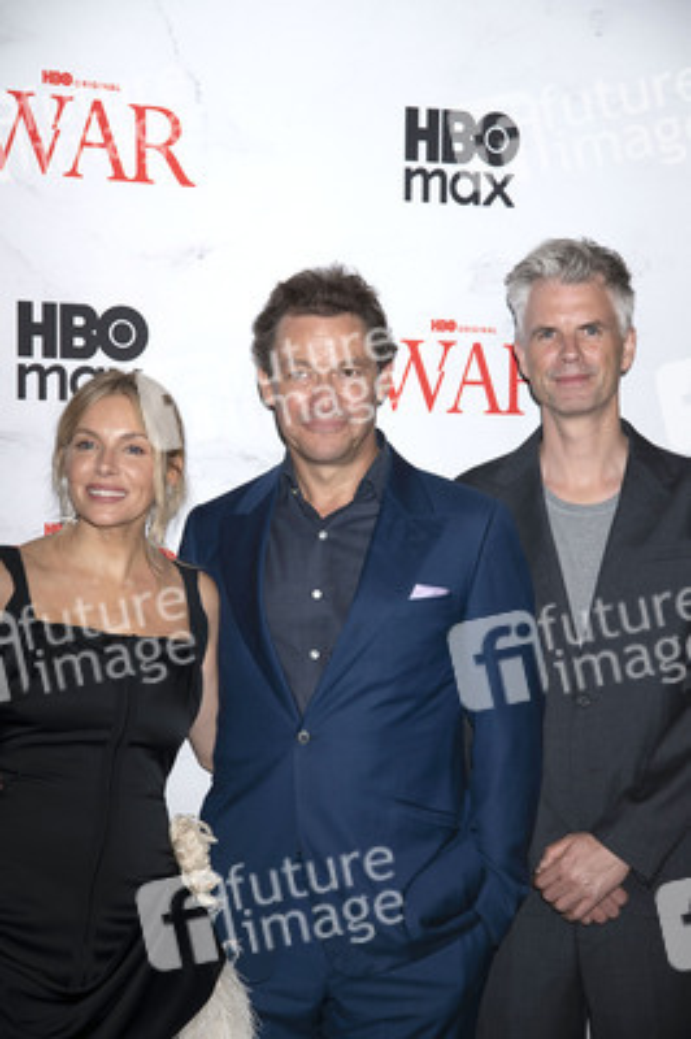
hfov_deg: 15.9
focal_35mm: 86
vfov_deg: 23.7
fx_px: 2480
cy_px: 520
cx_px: 346
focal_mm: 86
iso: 640
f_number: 6.3
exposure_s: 1/200
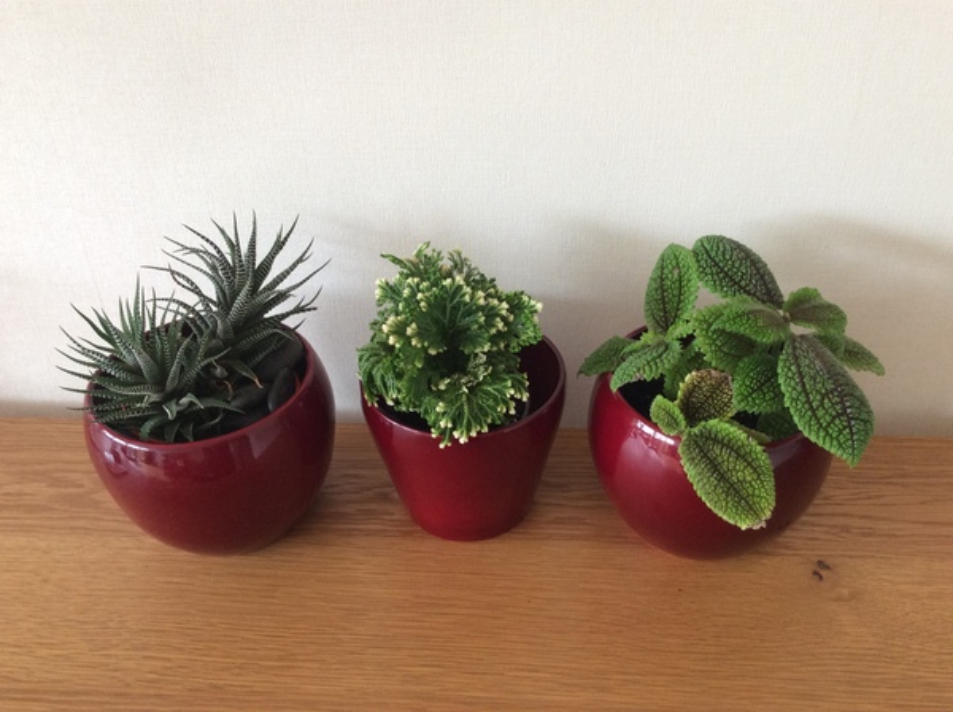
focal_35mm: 32
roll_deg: +2.6
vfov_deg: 44.0
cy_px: 356
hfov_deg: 56.9
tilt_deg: -35.6
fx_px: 880
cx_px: 476
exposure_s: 1/25
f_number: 2.4
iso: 64
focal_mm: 3.3
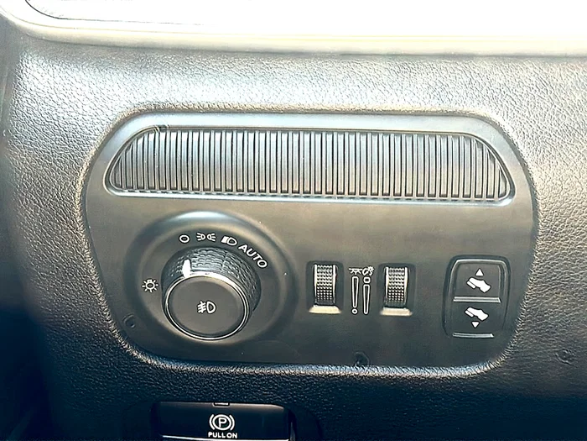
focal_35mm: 43
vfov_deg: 33.6
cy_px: 220
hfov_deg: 43.9
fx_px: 729
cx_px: 294
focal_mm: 6.86
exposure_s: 1/120
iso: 64
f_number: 1.78
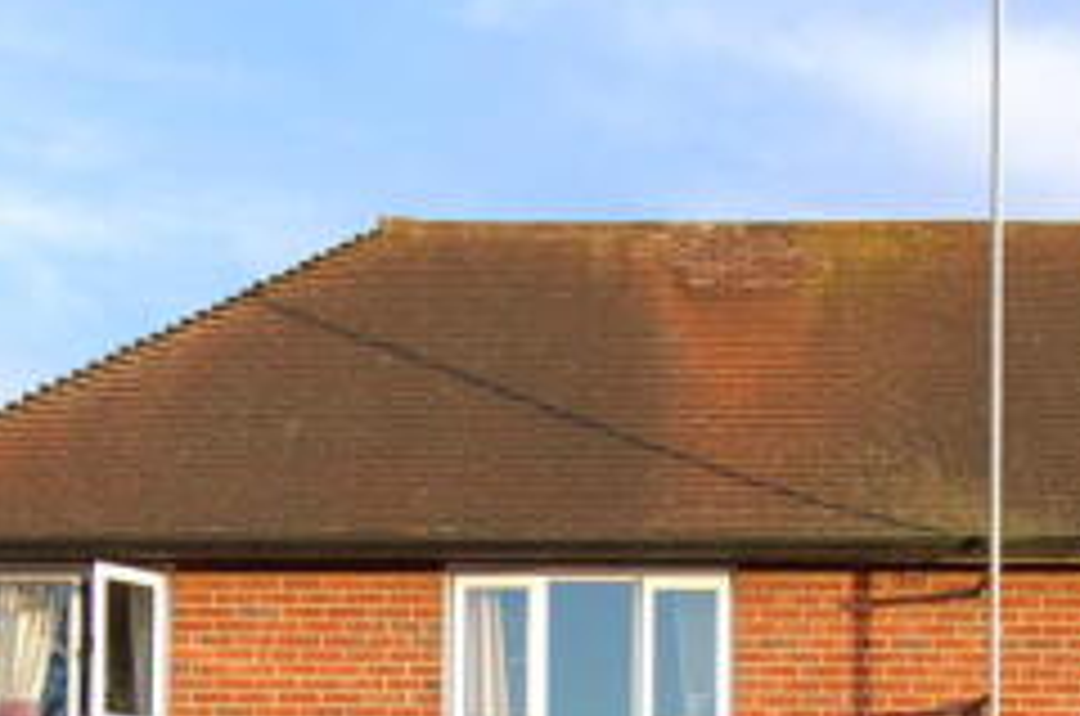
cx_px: 464
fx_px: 2825
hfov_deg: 21.6
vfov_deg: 13.8
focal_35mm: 94
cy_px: 952
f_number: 5.6
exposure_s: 1/125
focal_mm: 23
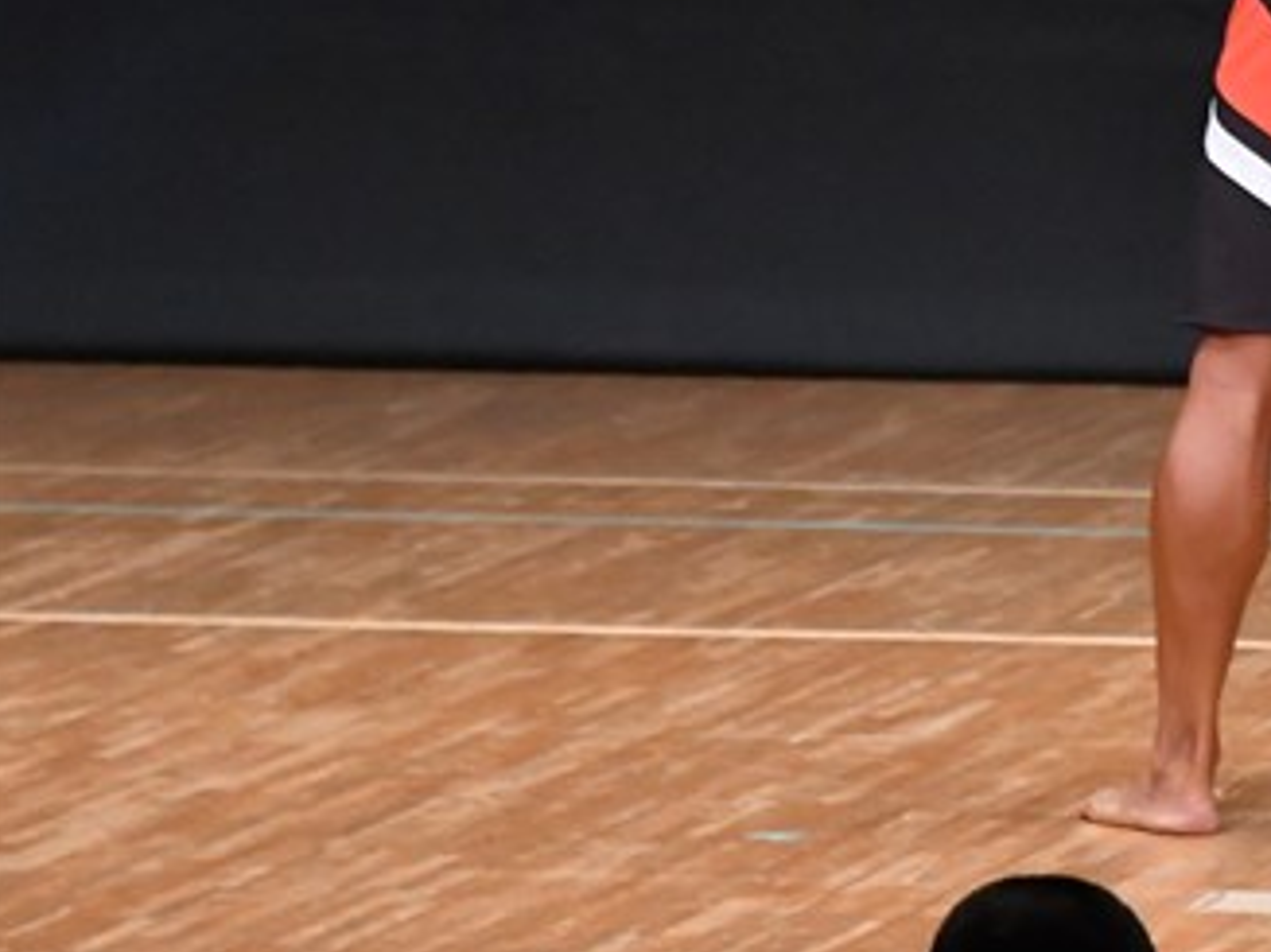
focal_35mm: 650
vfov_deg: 2.3
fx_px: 23857
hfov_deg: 3.0
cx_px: 1483
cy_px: 54
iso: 6400
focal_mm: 190
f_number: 5.6
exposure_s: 1/400
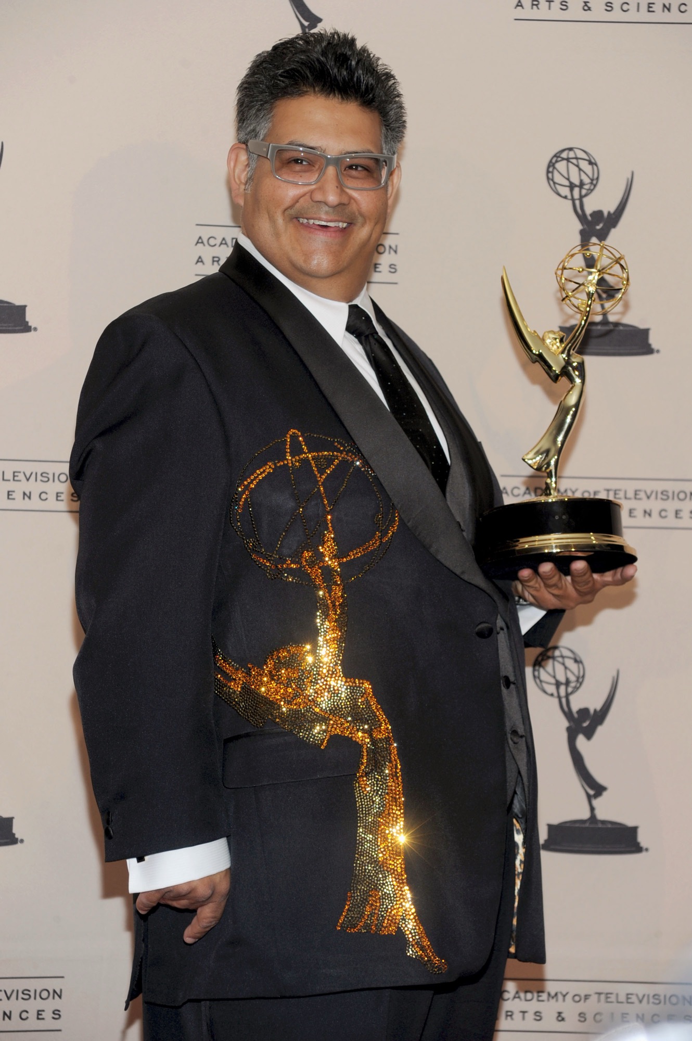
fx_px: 3235
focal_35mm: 112
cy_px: 520
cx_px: 346
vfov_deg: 18.3
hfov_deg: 12.2
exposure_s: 1/250
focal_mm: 112
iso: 400
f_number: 7.1
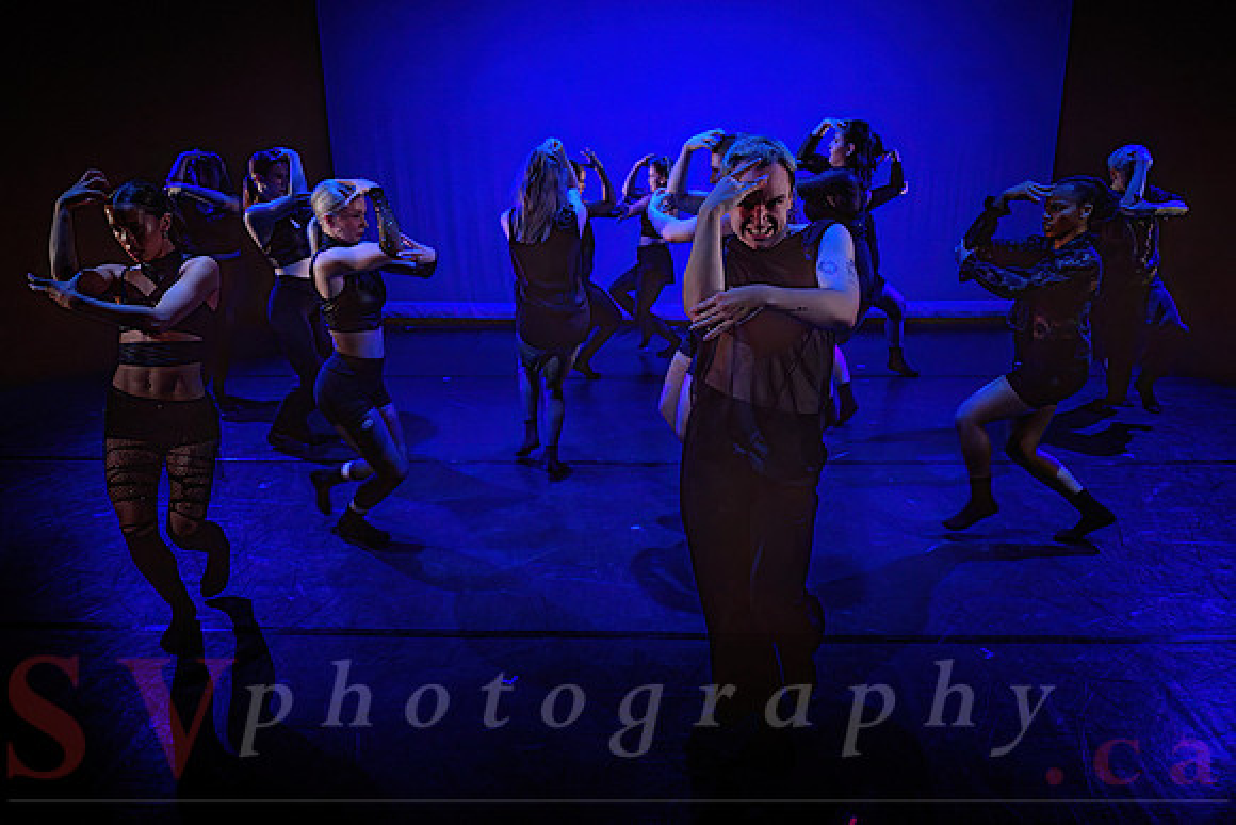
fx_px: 847
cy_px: 412
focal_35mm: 25
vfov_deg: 51.9
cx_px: 628
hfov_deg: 72.2
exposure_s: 1/300
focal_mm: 24
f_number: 2.8
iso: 3200
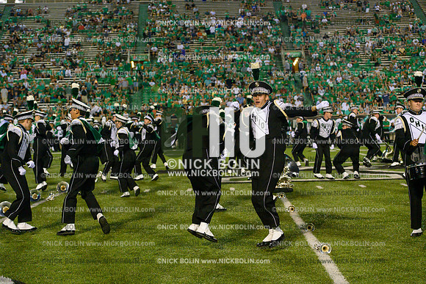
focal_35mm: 70
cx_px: 213
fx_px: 828
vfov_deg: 19.5
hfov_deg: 28.8
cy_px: 142
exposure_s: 1/1600
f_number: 4
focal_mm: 70
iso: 10000
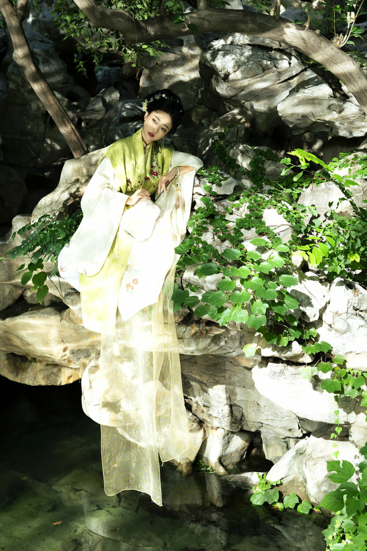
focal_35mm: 48
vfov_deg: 41.1
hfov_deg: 28.1
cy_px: 276
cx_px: 184
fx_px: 734
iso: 200
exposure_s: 1/200
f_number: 4
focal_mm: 48
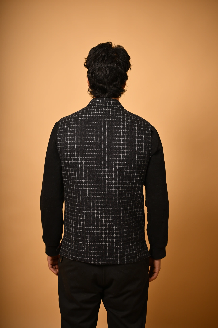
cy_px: 164
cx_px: 109
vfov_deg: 39.6
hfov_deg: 27.0
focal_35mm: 50
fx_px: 454
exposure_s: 1/1250
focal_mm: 50
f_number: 2.2
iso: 200
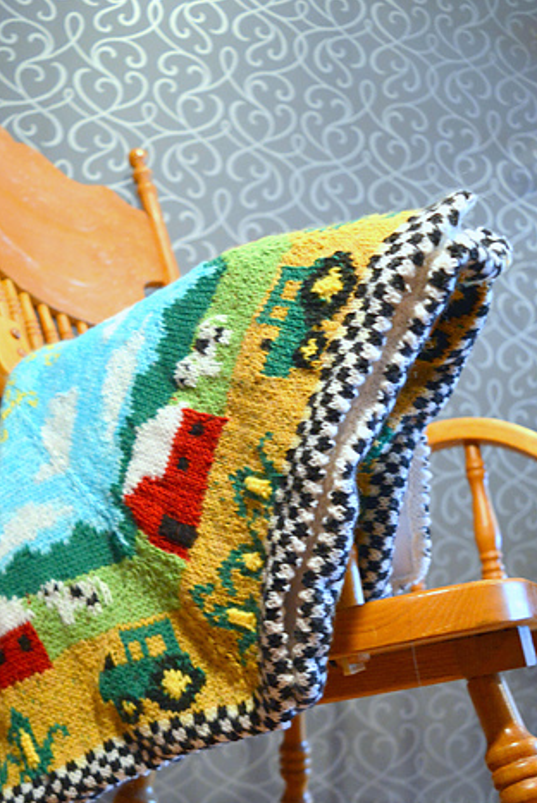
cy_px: 523
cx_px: 221
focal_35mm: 37
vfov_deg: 51.1
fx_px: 827
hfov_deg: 35.9
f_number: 3.5
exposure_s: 1/60
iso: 1250
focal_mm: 18
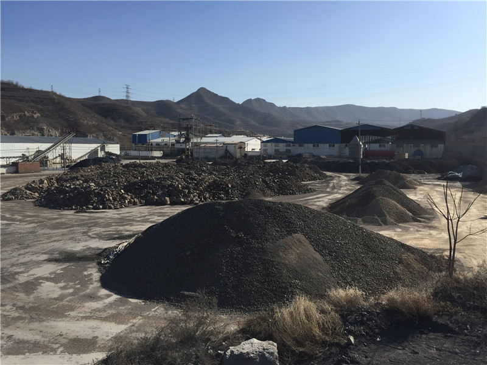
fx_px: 408
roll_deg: -0.2
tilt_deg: -4.1
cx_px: 244
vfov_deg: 48.2
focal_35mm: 29
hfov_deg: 61.7
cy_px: 182
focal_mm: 4.15
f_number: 2.2
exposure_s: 1/2198
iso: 32
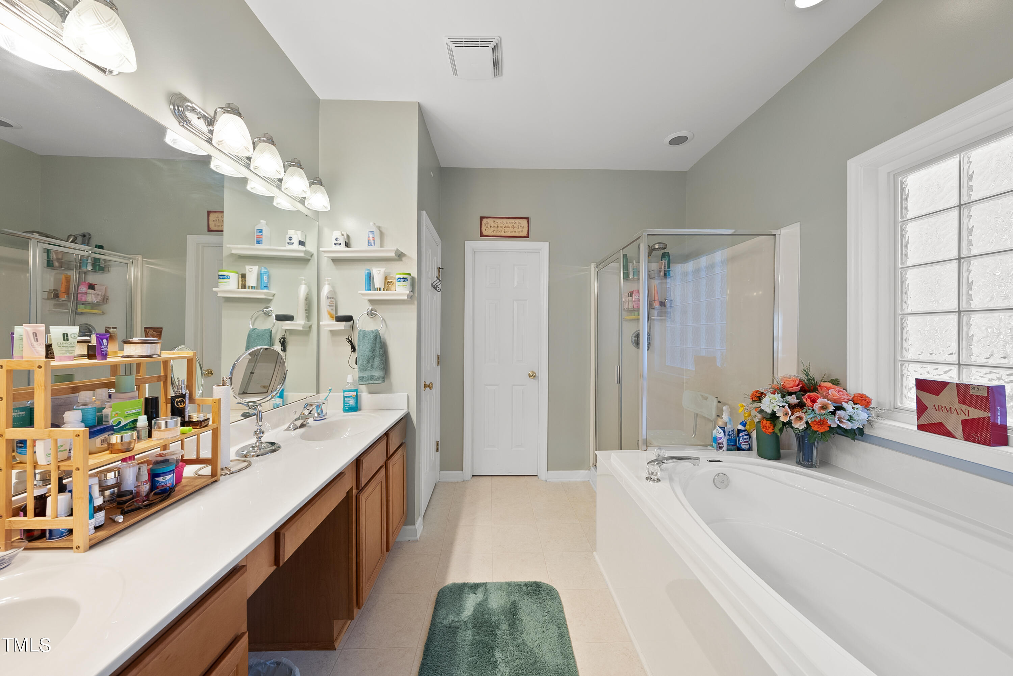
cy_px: 338
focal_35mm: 12
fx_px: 338
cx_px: 506
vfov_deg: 90.1
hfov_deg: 112.6
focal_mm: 12
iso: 400
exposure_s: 1/10
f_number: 7.1
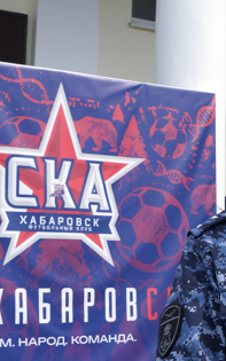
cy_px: 262
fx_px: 906
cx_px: 383
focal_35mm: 92
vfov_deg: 22.4
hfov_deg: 13.1
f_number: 8
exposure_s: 1/250
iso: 100
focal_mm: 18
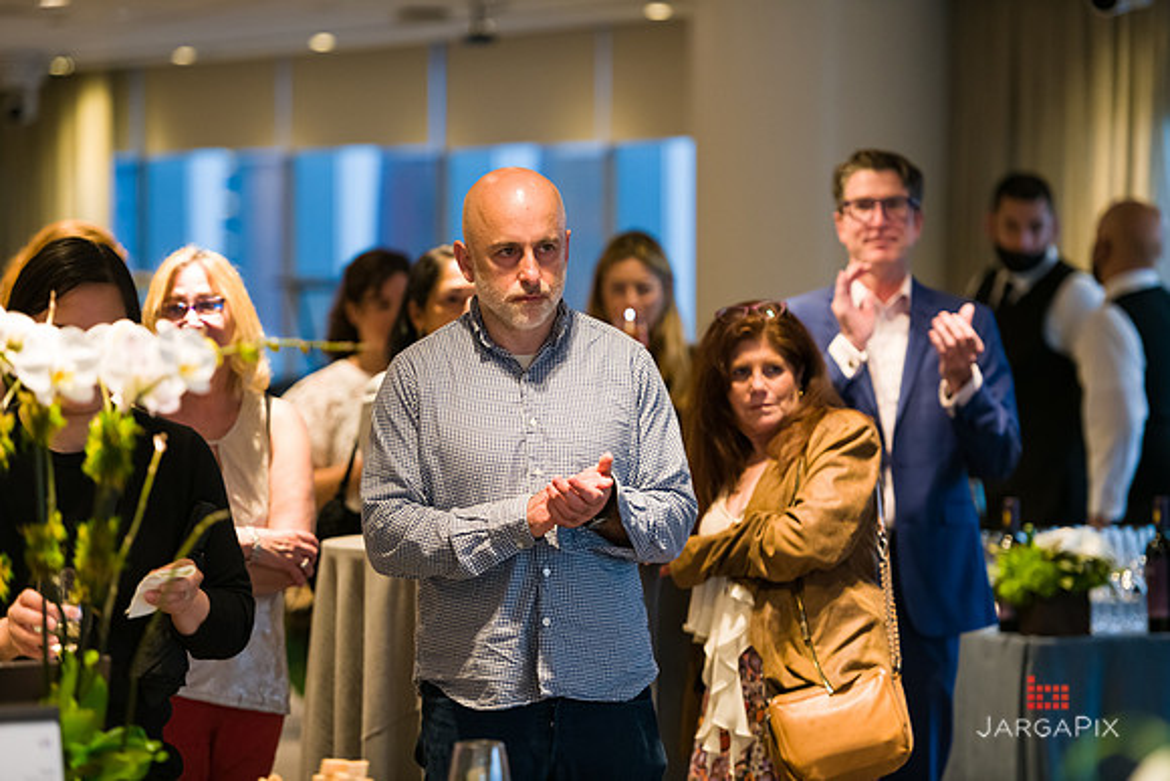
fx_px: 5038
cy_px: 390
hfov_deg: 13.2
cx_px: 585
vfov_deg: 8.9
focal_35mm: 155
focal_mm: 155
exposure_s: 1/125
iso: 1600
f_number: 3.2
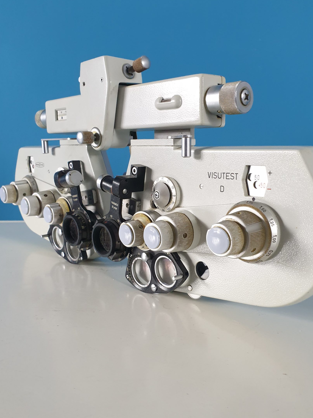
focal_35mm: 31
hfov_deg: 45.4
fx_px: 374
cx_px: 174
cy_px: 225
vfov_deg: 58.3
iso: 320
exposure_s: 1/50
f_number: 2.4
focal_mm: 4.3
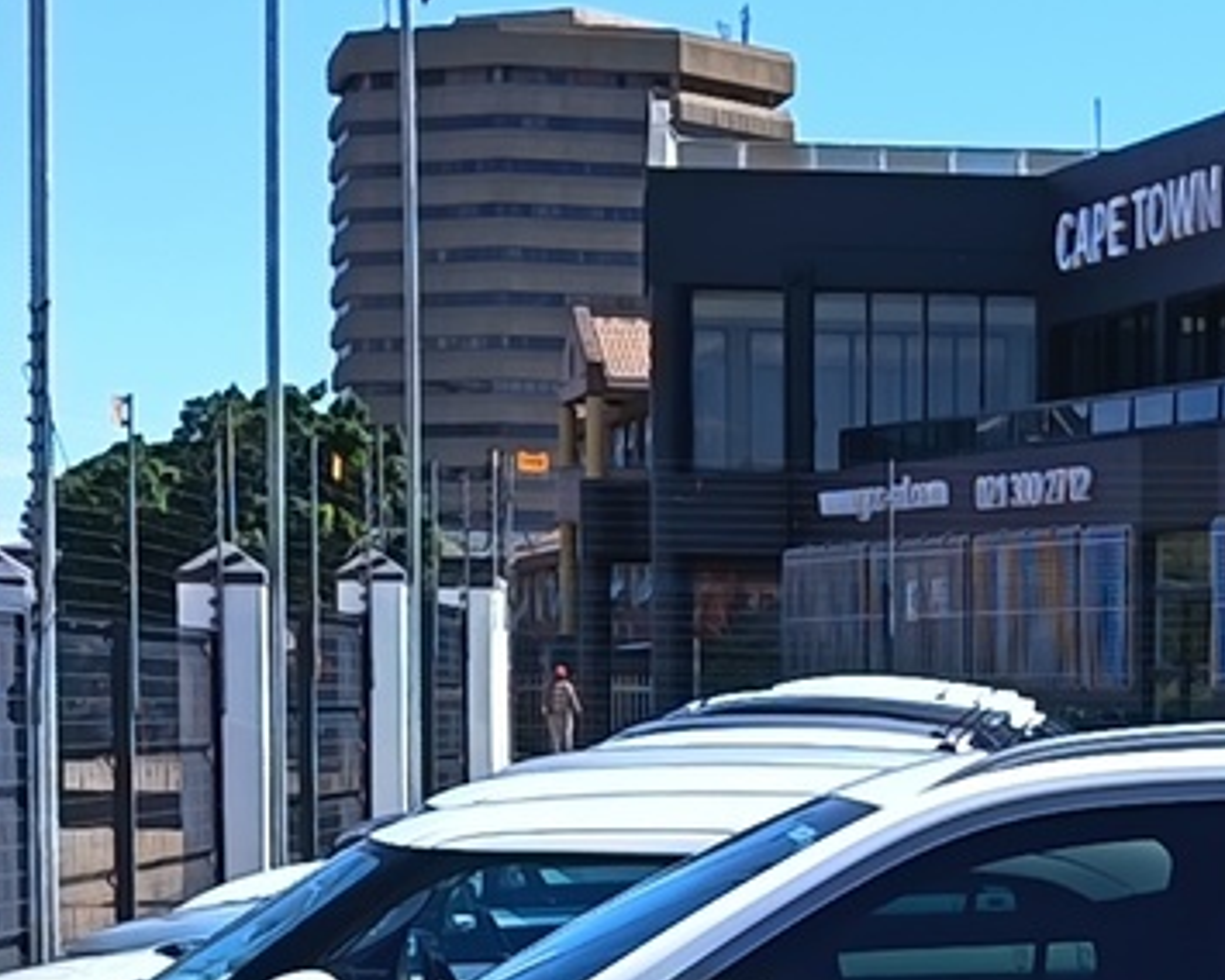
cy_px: 1249
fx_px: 4894
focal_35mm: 135
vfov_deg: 11.2
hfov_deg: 14.1
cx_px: 1108
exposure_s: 1/654
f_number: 1.75
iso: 100
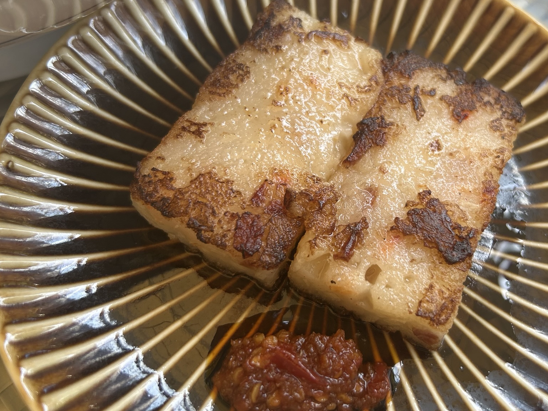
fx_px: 538
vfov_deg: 41.8
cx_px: 340
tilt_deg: -61.2
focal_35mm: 34
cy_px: 197
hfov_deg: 53.4
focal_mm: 5.7
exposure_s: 1/345
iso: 50
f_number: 1.5
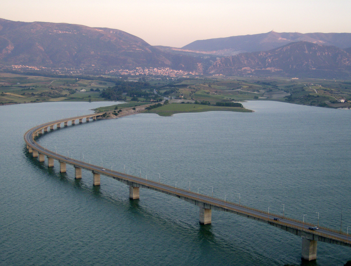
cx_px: 176
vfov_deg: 26.3
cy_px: 133
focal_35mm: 56
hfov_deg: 34.2
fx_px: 571
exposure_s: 1/88
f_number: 3.4
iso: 114
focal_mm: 9.3
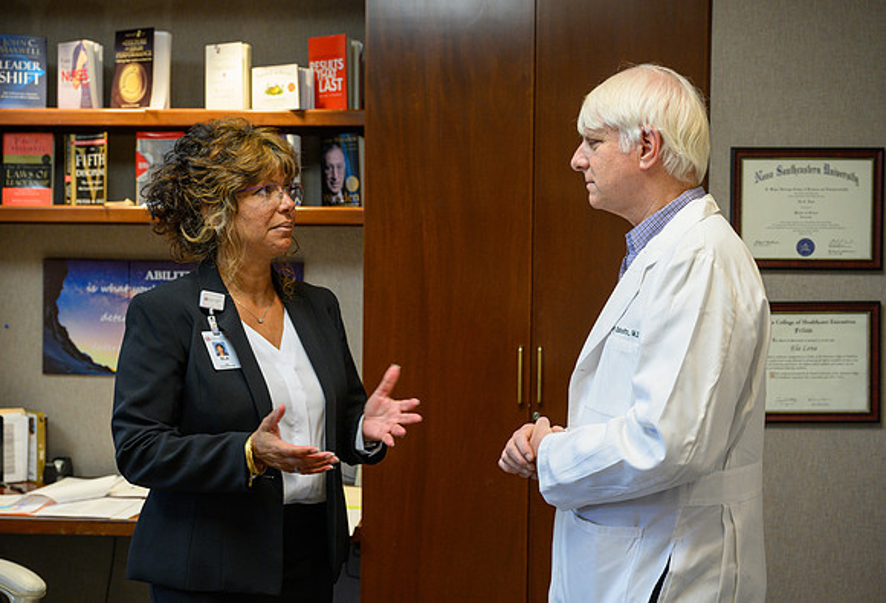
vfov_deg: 28.7
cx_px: 473
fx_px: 1180
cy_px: 329
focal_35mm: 48
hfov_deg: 41.1
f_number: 4.5
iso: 1000
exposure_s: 1/100
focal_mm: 43
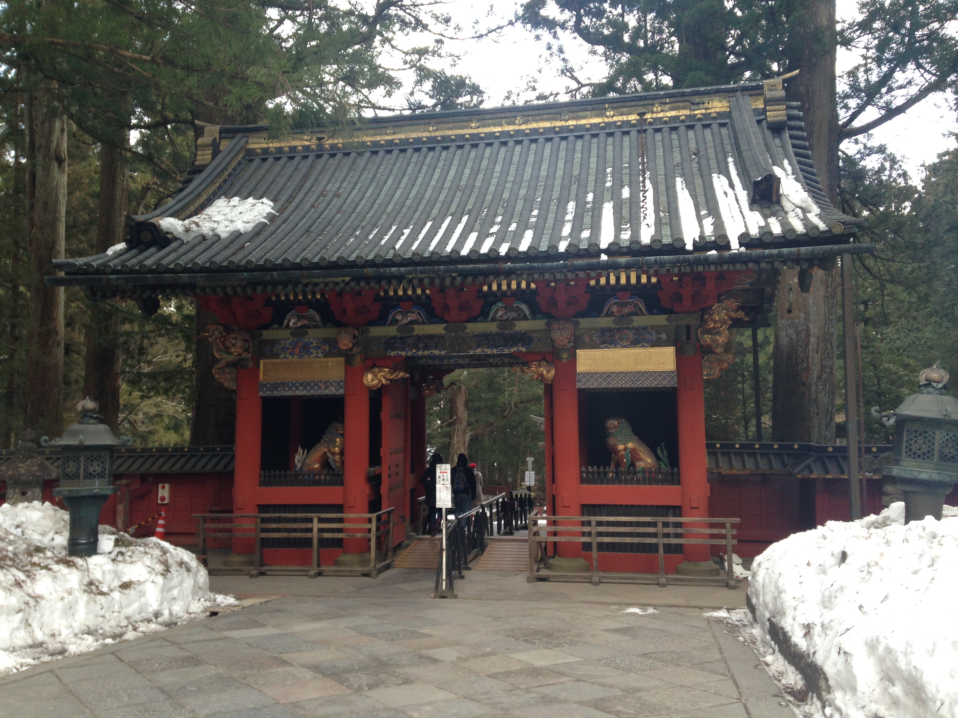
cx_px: 479
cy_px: 359
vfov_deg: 42.9
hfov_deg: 55.4
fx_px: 913
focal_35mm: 33
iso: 50
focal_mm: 4.12
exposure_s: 1/120
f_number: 2.4
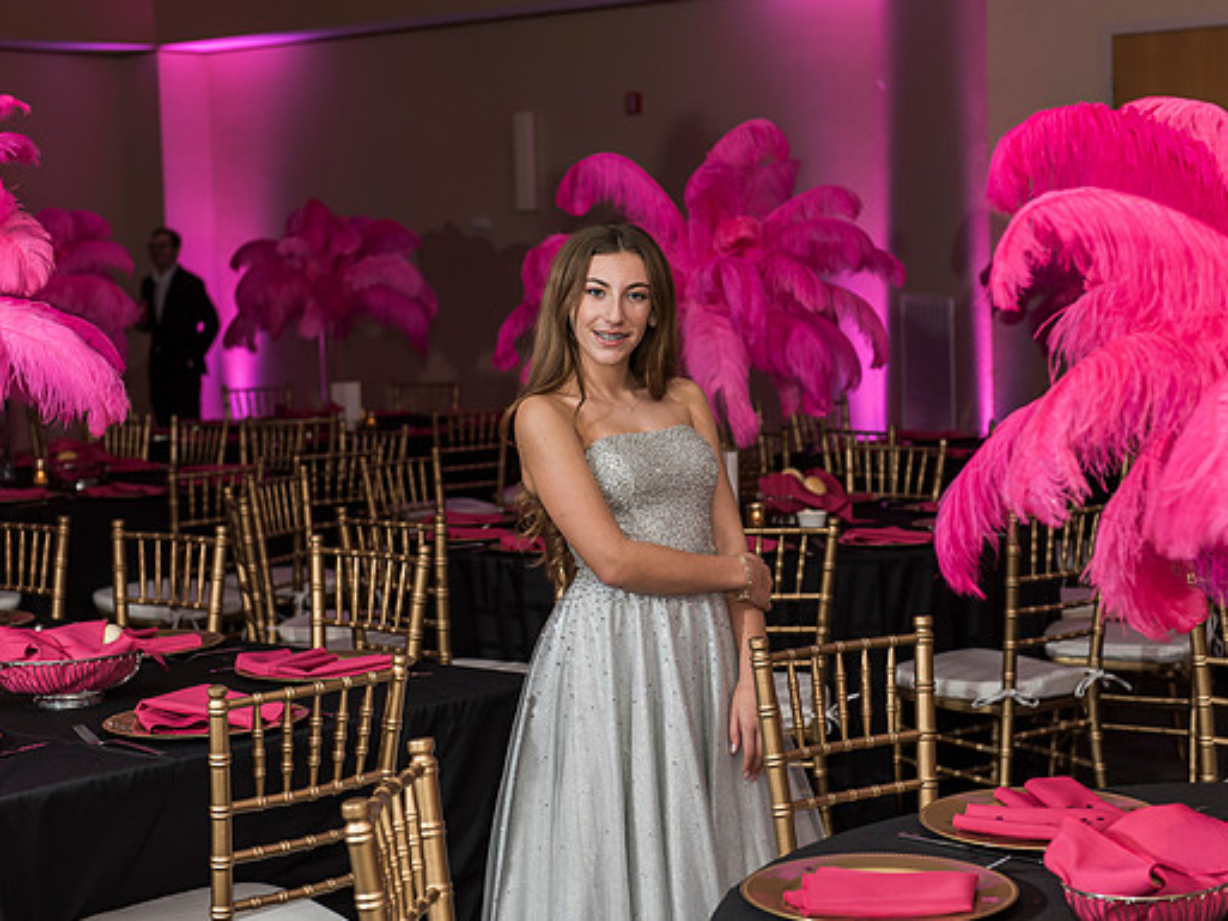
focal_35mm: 67
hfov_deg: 28.9
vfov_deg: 21.9
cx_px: 668
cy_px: 448
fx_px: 2377
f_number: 4
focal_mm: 60
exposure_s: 1/100
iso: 800
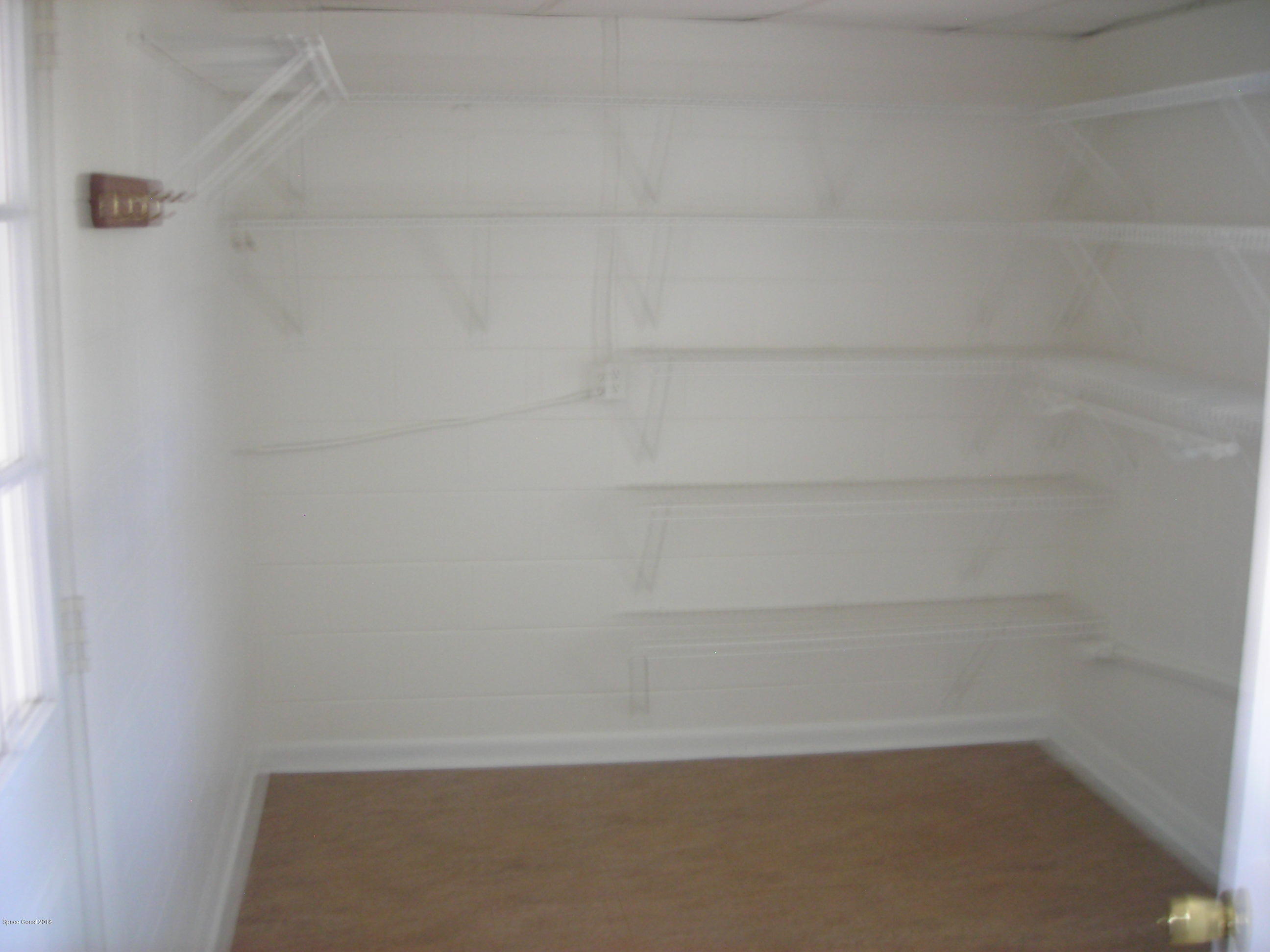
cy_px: 476
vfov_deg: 37.7
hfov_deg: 49.0
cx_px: 635
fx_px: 1394
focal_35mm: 38
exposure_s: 1/3.9
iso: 126
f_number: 3.2
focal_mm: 6.3
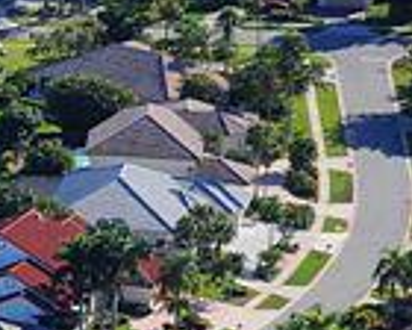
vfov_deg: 2.8
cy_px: 340
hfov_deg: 3.5
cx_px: -527
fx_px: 6647
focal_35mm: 545
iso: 400
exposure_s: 1/1250
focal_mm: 85
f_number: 5.6
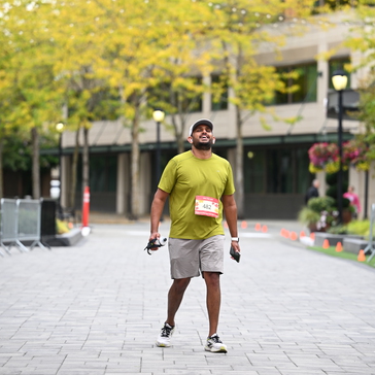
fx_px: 1887
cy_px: 178
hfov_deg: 11.3
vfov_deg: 11.3
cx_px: 188
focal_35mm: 154
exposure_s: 1/1250
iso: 400
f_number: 2.8
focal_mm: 120
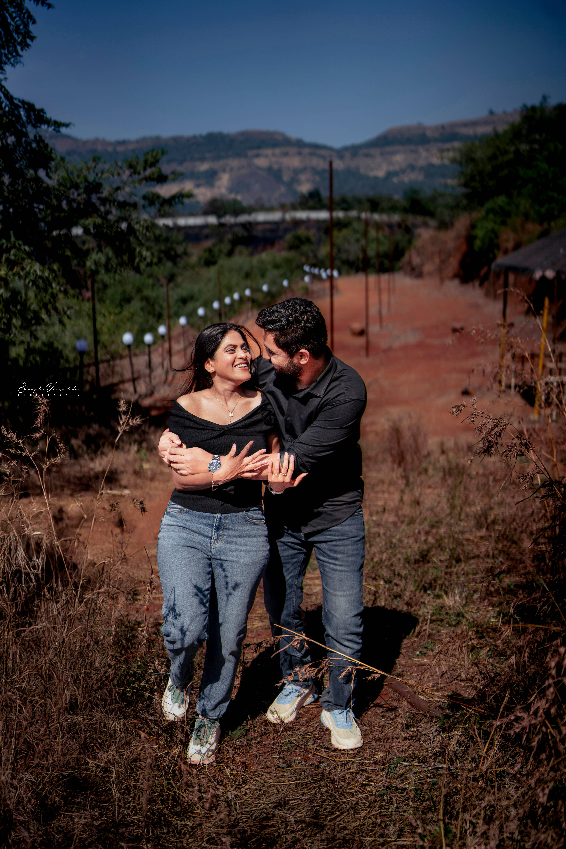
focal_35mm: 35
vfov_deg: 54.4
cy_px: 424
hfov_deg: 37.9
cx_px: 283
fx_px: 825
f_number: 1.6
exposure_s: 1/8000
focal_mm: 35
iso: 64
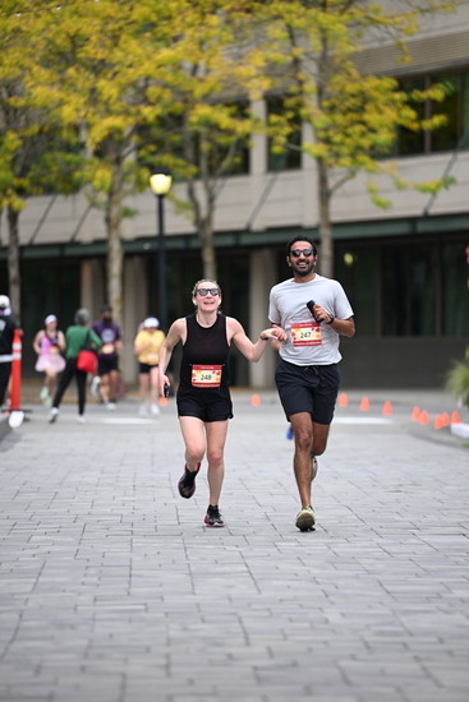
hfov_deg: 6.9
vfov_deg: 10.3
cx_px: 234
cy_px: 351
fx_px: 3906
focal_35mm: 200
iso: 640
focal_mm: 200
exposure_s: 1/2000
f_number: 2.8
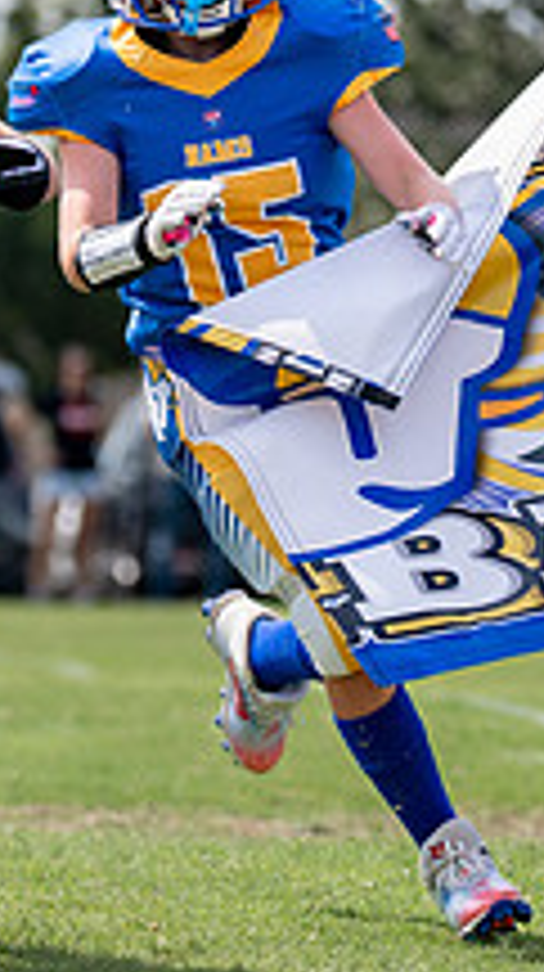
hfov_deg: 3.1
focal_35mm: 391
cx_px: 97
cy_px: 392
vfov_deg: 5.5
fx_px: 10058
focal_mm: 107
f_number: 2.8
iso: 100
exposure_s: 1/1600
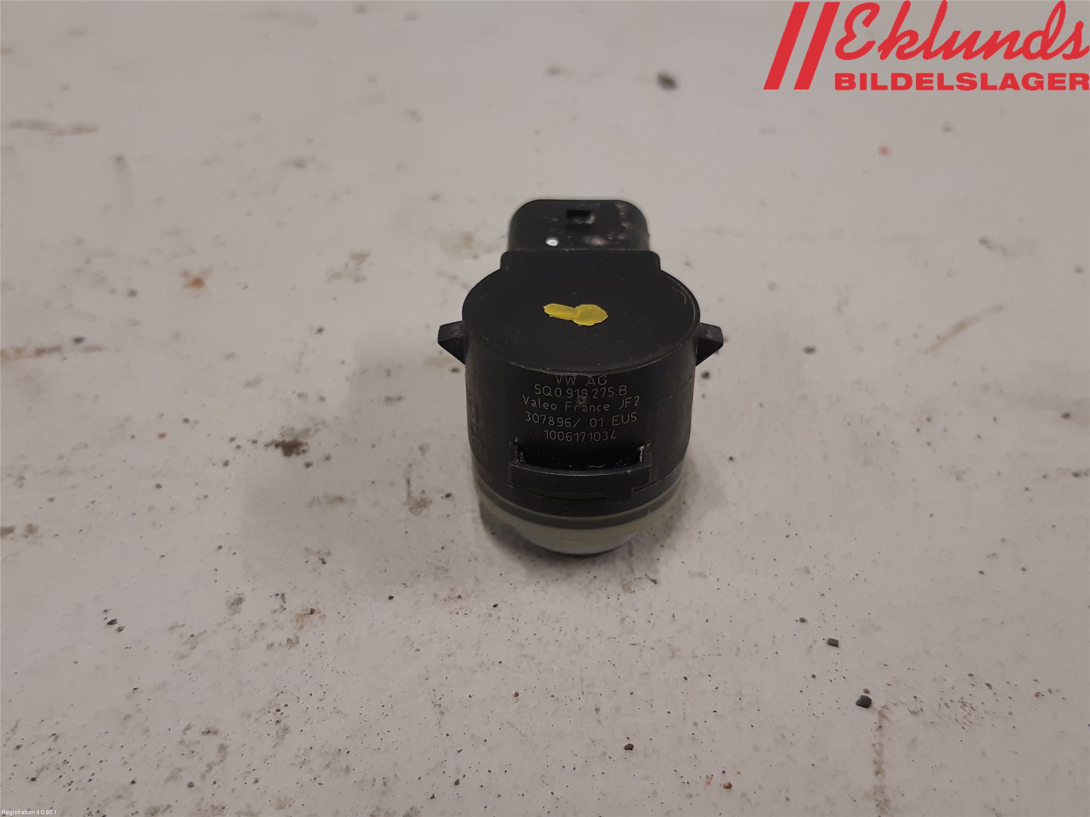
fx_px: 819
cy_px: 408
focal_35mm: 26
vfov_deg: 53.1
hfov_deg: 67.3
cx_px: 545
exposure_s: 1/50
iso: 100
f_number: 1.7
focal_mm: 3.93
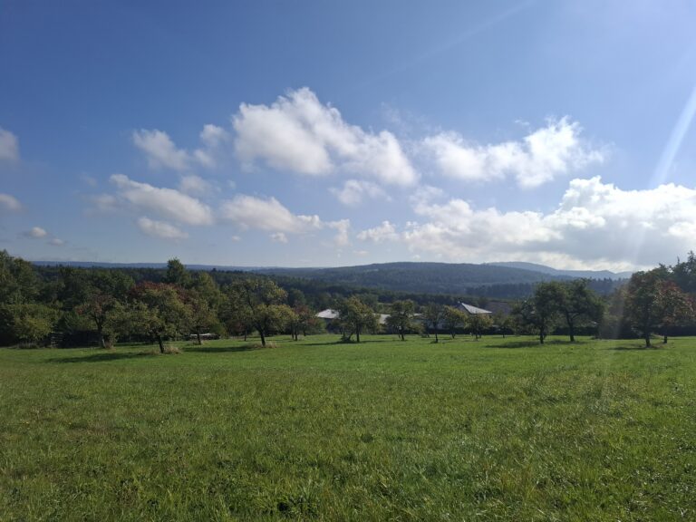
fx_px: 462
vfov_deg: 58.9
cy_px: 261
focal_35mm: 23
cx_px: 348
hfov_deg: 73.9
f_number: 1.8
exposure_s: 1/3448
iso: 50
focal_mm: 5.54
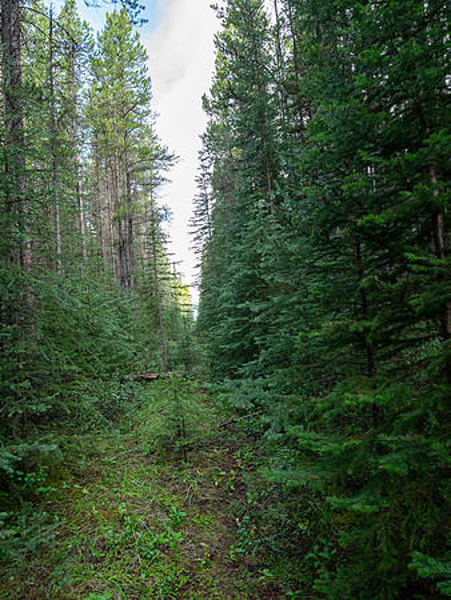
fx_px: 417
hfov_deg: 56.9
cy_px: 300
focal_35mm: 24
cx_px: 226
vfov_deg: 71.6
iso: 400
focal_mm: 12
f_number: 8
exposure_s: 1/60
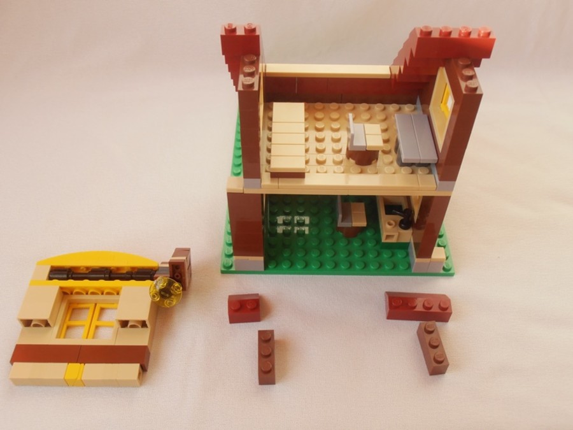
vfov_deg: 38.7
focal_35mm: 37
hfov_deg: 50.1
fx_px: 612
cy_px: 215
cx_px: 286
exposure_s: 1/80
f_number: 3.9
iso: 80
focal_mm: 6.61
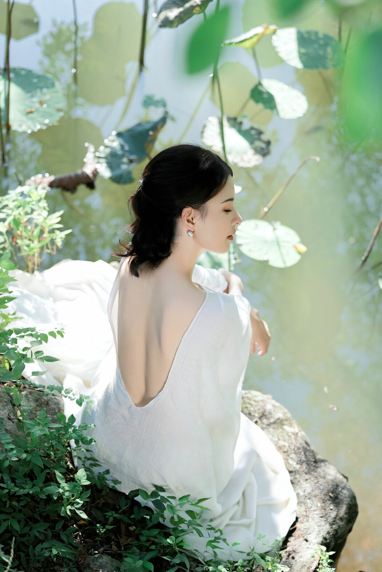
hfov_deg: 19.7
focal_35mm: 69
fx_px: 1098
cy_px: 286
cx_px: 191
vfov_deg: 29.2
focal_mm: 70
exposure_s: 1/400
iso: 160
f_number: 3.2
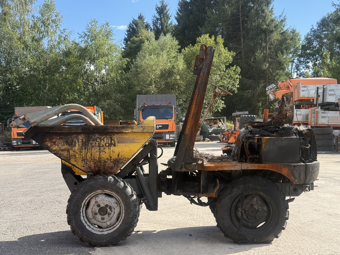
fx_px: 471
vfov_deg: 30.3
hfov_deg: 39.7
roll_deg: +2.6
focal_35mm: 48
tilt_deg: +1.3
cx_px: 170
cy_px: 128
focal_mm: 6.76
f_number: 1.78
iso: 80
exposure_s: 1/2033
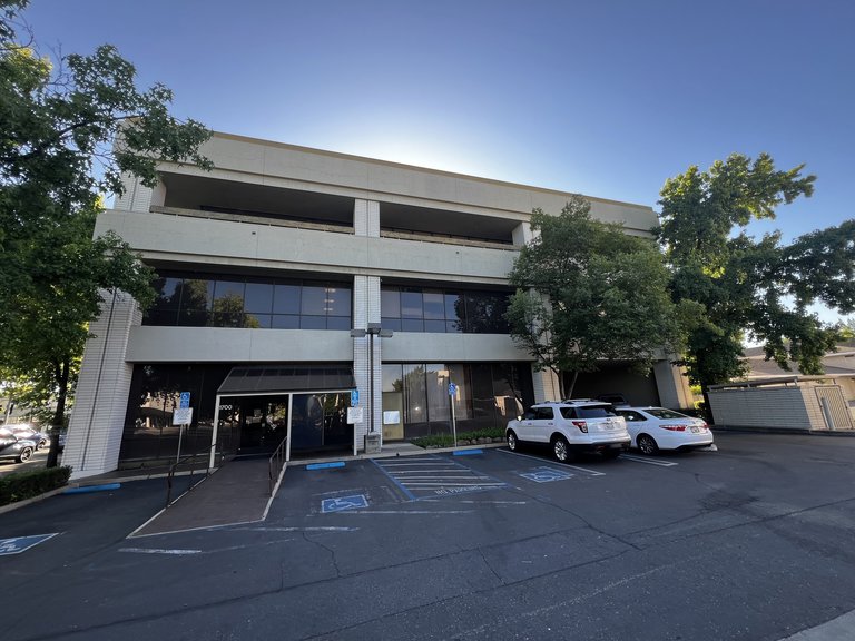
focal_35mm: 13
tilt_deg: +14.2
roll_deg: +3.0
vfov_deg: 89.9
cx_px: 428
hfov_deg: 106.2
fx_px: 321
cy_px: 320
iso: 32
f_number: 1.8
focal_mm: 1.57
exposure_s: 1/159
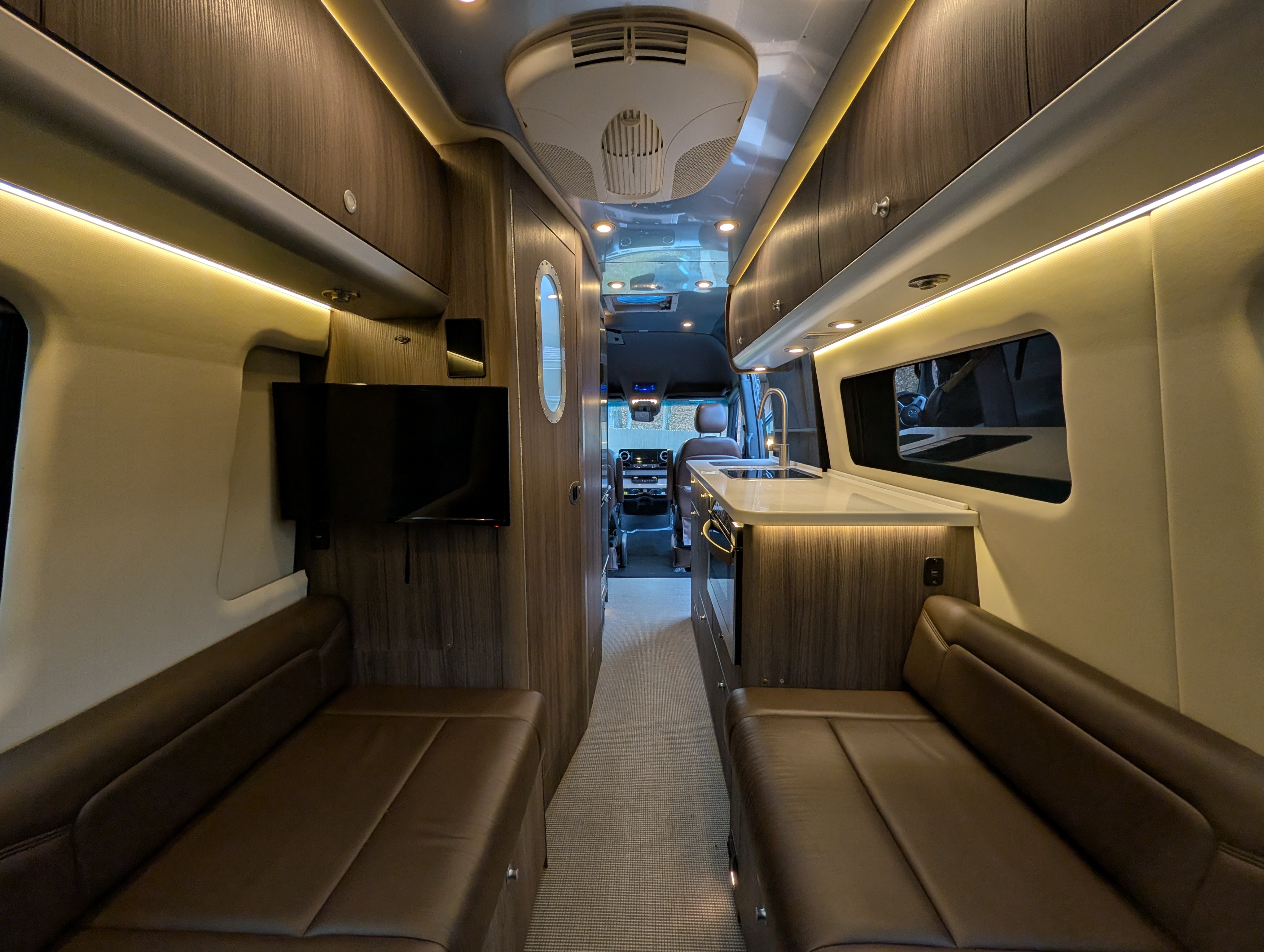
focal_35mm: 12
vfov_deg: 94.6
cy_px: 476
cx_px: 632
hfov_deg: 110.5
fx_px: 439
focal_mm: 2.02
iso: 60
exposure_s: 1/30
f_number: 1.7
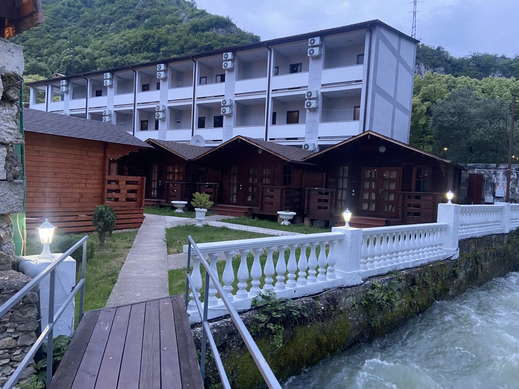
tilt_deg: -2.1
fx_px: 390
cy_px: 194
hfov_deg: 67.3
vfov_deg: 53.1
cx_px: 260
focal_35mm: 26
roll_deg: -2.9
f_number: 1.8
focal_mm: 4.25
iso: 400
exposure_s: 1/60
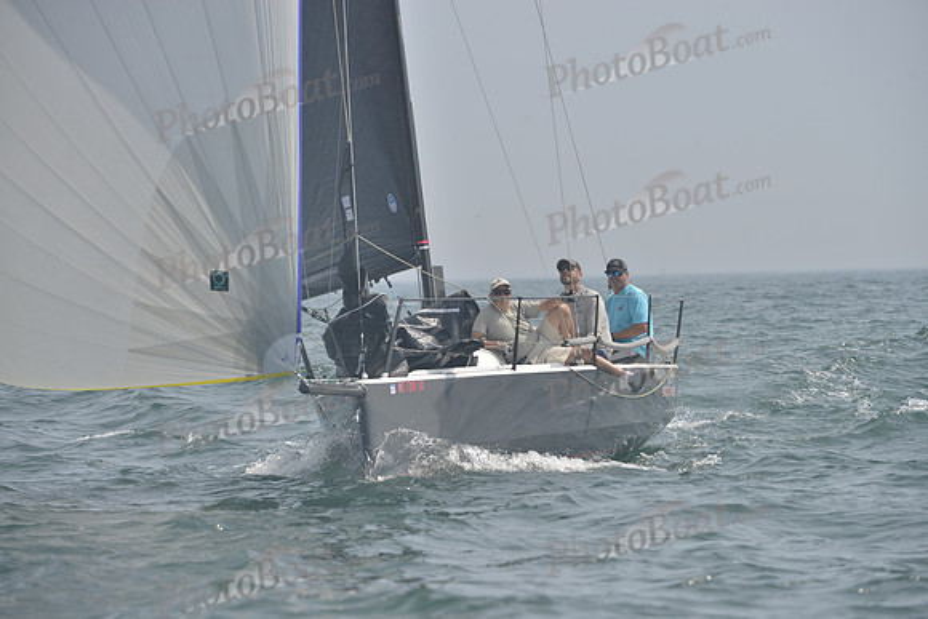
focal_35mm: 260
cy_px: 310
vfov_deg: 5.3
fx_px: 6703
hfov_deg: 7.9
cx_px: 464
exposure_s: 1/1000
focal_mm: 260
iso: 280
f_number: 8
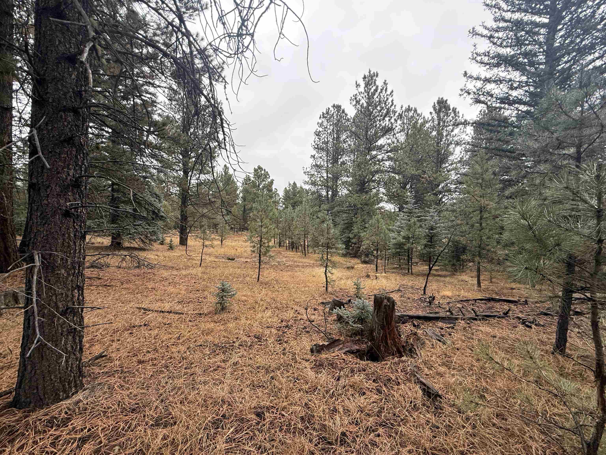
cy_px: 228
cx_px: 303
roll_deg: -1.8
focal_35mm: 14
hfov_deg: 102.1
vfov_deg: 85.7
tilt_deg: -1.2
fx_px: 245
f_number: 2.2
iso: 125
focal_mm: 2.22
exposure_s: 1/99
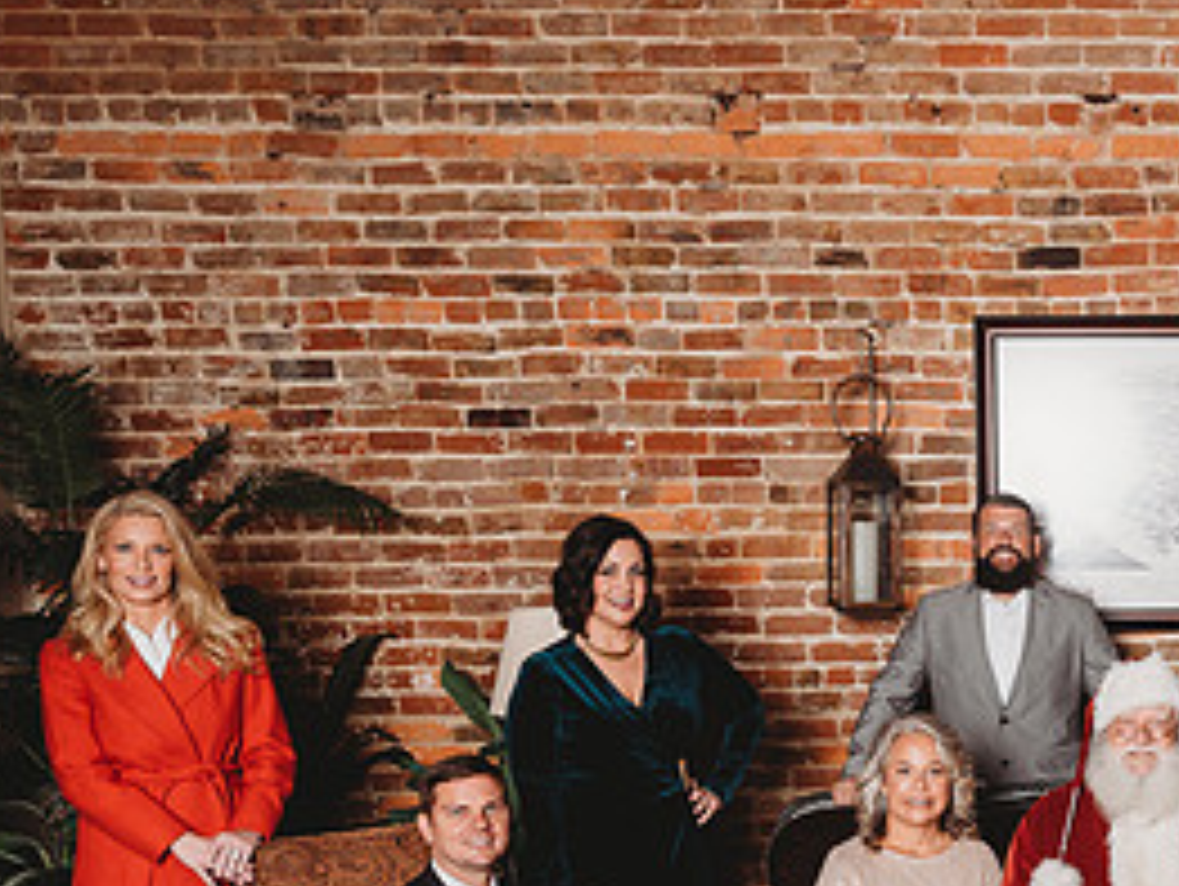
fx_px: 1739
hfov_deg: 34.6
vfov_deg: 27.9
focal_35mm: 51
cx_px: 1130
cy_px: 731
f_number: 2.8
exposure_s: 1/160
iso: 100
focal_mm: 24
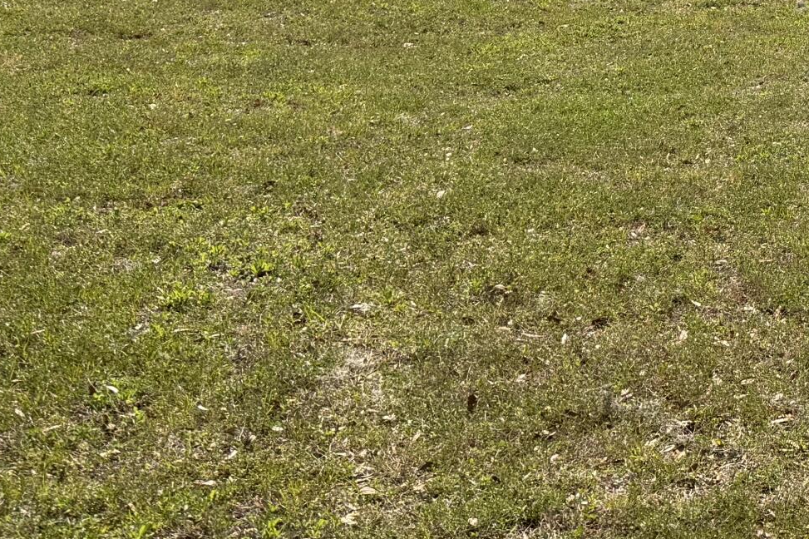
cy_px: -269
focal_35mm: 77
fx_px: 1730
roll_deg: -1.4
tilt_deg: -1.4
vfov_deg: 16.2
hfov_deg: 23.3
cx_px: 1050
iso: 80
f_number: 1.78
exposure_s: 1/5714
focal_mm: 6.76
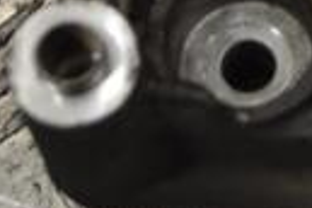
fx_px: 1941
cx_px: 428
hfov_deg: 9.0
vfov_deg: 6.0
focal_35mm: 224
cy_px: -201
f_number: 5.6
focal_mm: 32
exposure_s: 1/125
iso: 360
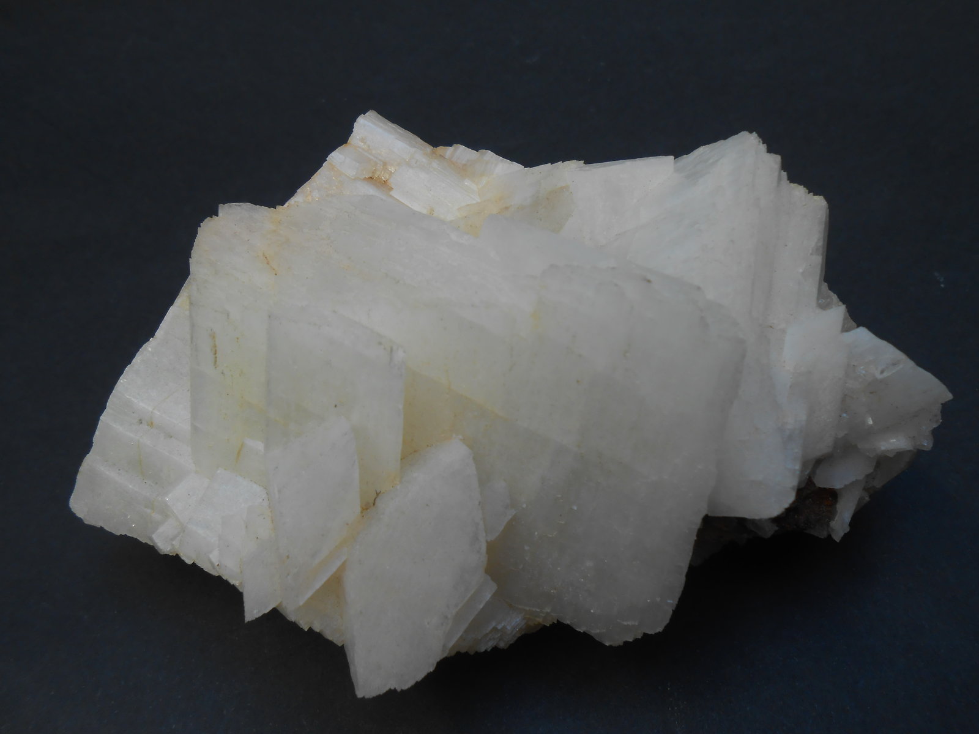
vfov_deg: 53.1
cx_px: 490
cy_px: 367
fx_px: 735
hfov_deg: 67.3
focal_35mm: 26
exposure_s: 1/100
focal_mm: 4.6
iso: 80
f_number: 3.5
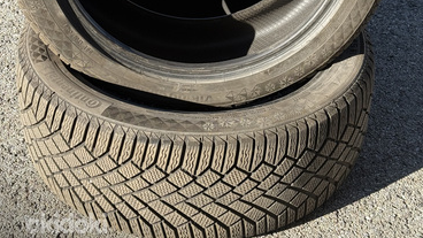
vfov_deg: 16.5
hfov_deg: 29.7
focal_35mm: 71
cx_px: 209
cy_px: -24
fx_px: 796
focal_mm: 6.76
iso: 64
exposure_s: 1/1353
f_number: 1.78
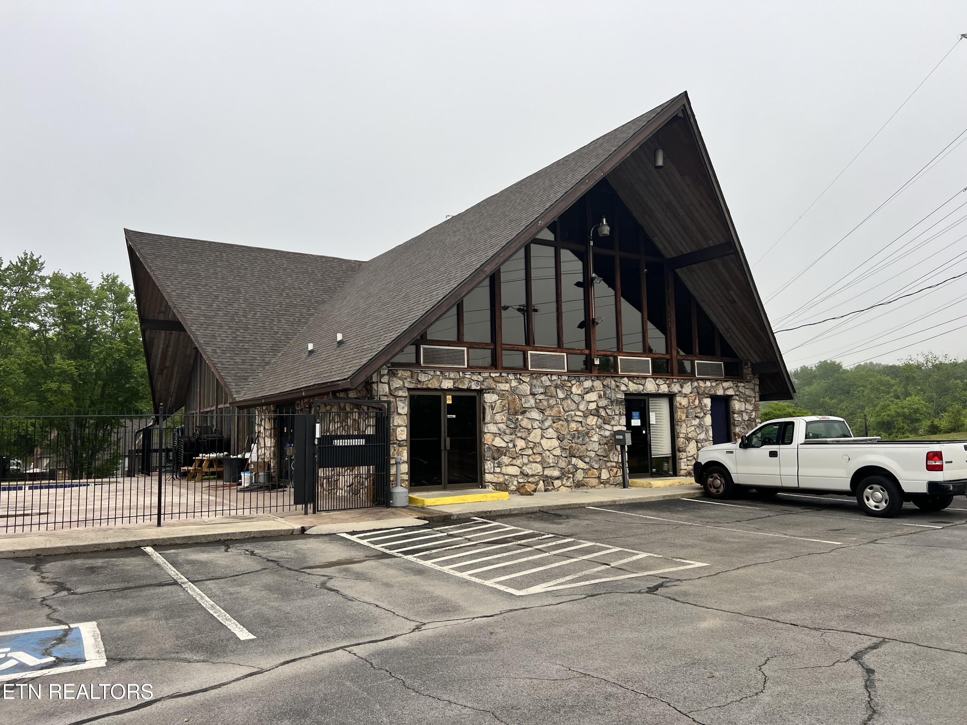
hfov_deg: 67.3
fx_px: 726
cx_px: 484
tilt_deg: +5.3
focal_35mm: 26
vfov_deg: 53.1
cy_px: 362
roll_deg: +1.0
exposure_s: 1/388
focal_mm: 5.7
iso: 50
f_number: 1.5
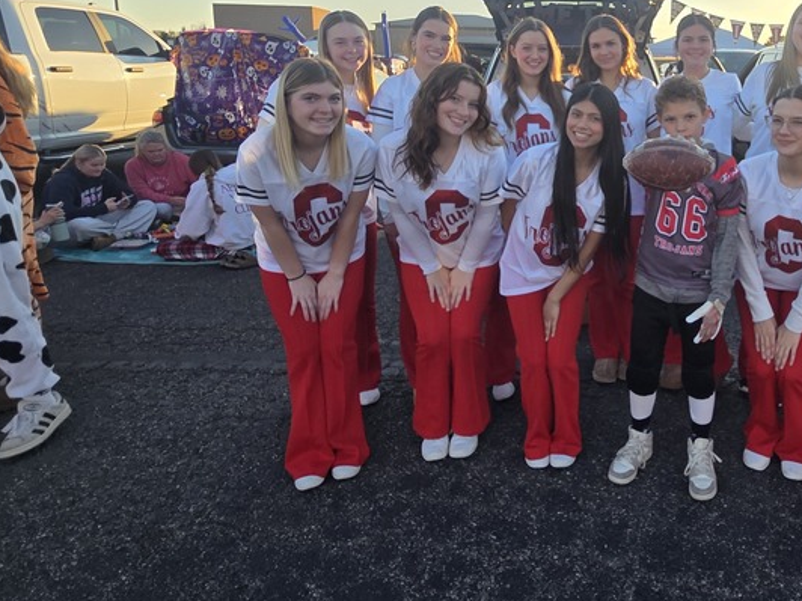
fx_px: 579
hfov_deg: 63.8
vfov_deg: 53.2
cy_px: 175
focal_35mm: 25
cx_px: 633
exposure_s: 1/485
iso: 50
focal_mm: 2.2
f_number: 2.2
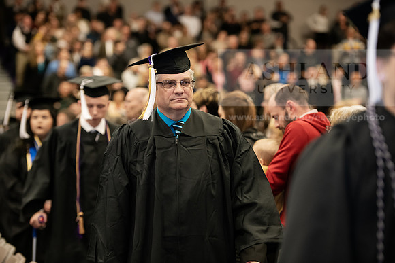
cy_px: 132
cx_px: 198
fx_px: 1229
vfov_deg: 12.2
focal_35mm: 112
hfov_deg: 18.3
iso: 2000
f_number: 3.2
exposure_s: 1/200
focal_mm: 112
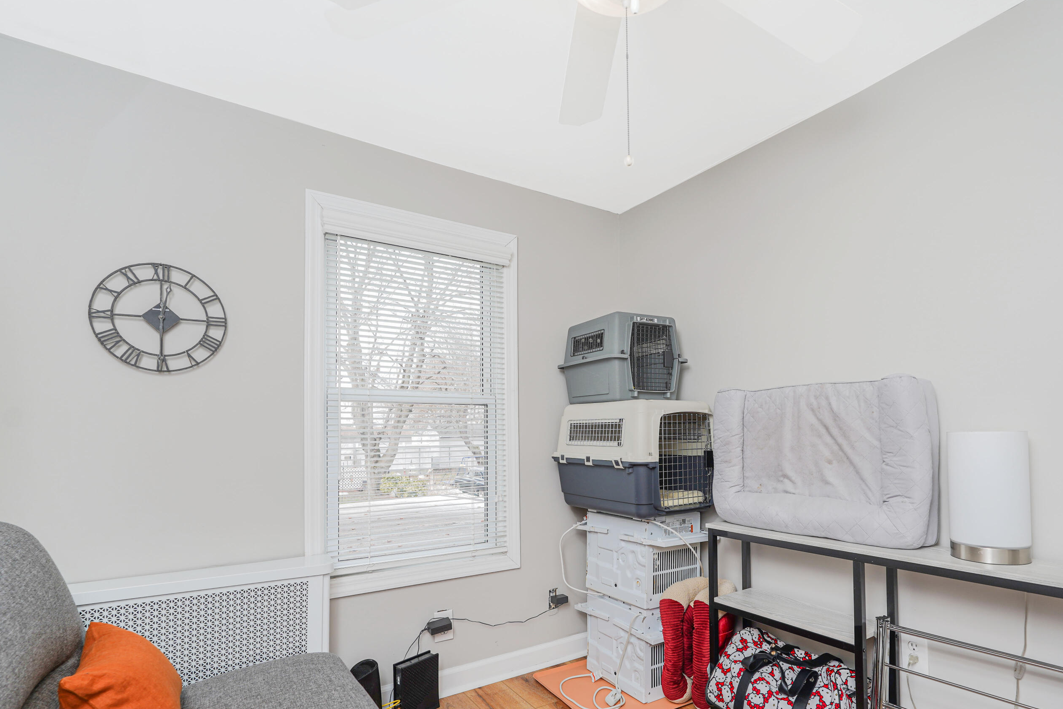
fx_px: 561
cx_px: 598
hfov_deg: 86.5
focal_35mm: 19
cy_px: 415
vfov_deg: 64.1
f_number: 5
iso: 50
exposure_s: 1/50
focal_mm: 16
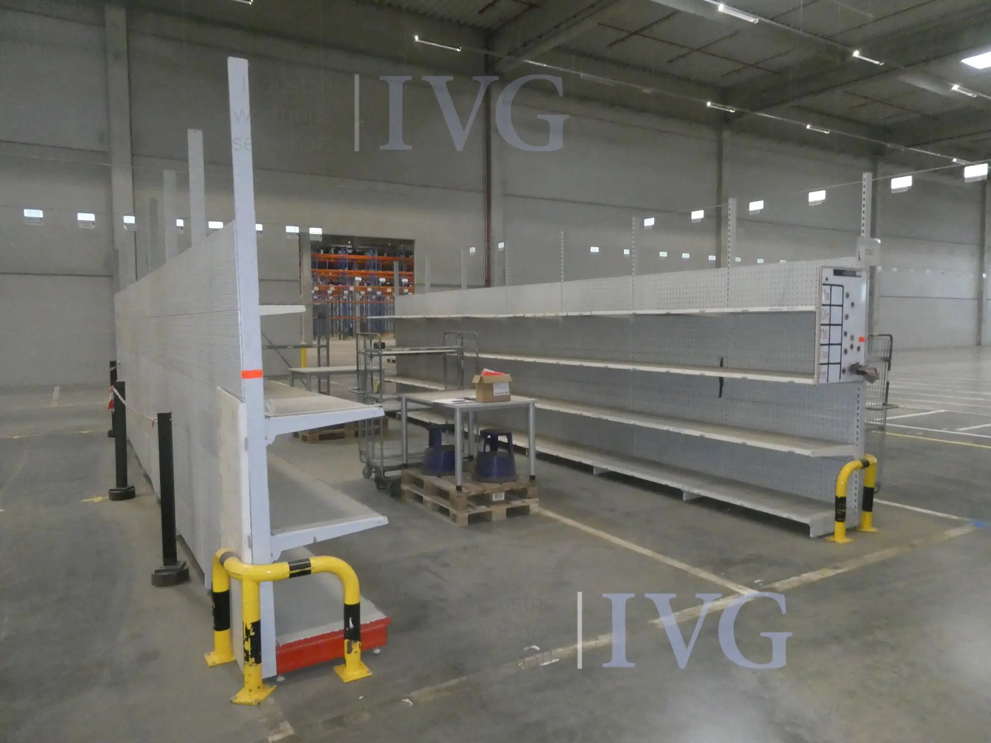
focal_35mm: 24
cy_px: 372
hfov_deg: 71.6
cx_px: 496
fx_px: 687
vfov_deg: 56.8
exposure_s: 1/125
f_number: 3.3
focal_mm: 4.3
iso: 1600
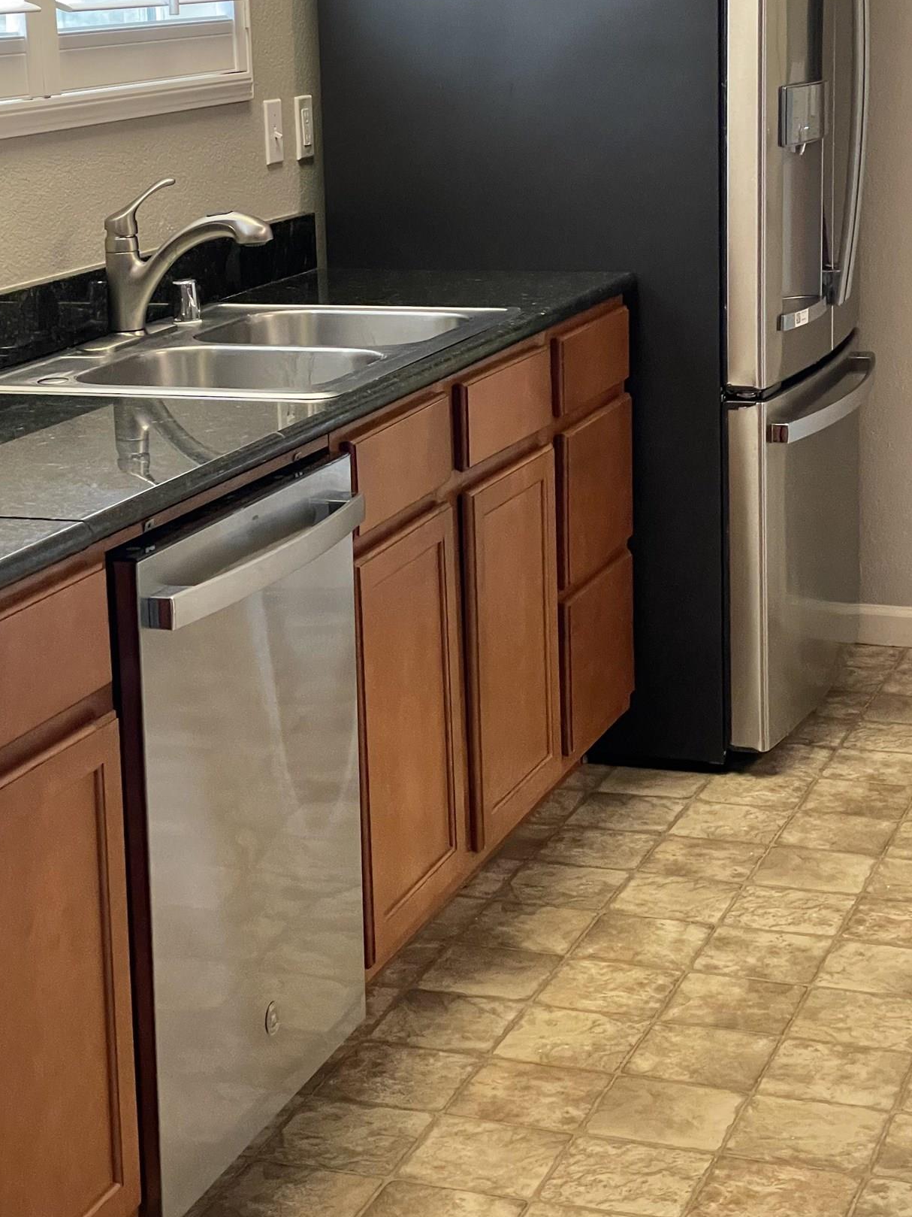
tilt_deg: -10.6
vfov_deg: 26.2
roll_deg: +2.7
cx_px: 421
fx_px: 2600
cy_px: 453
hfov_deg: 19.9
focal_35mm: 74
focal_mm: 6
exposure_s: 1/60
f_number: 2
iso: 500
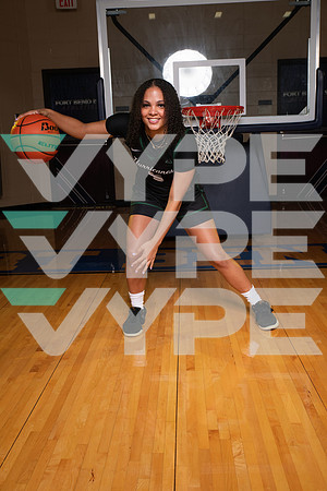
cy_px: 246
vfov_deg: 48.5
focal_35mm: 40
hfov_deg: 33.4
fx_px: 545
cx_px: 164
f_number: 7.1
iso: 250
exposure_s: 1/400
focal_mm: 40
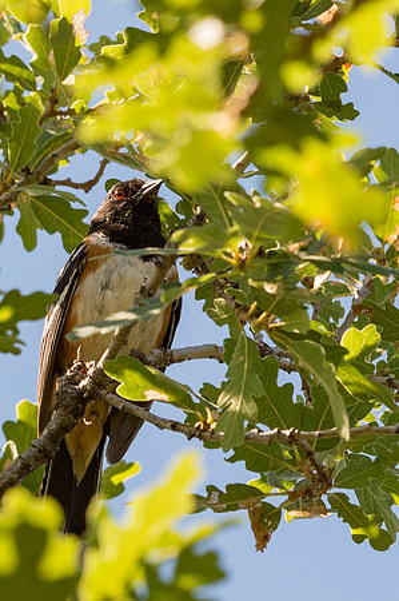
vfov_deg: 4.4
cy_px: 201
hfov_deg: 2.9
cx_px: 108
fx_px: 7838
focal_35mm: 470
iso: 1400
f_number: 10
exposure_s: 1/1000
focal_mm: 220
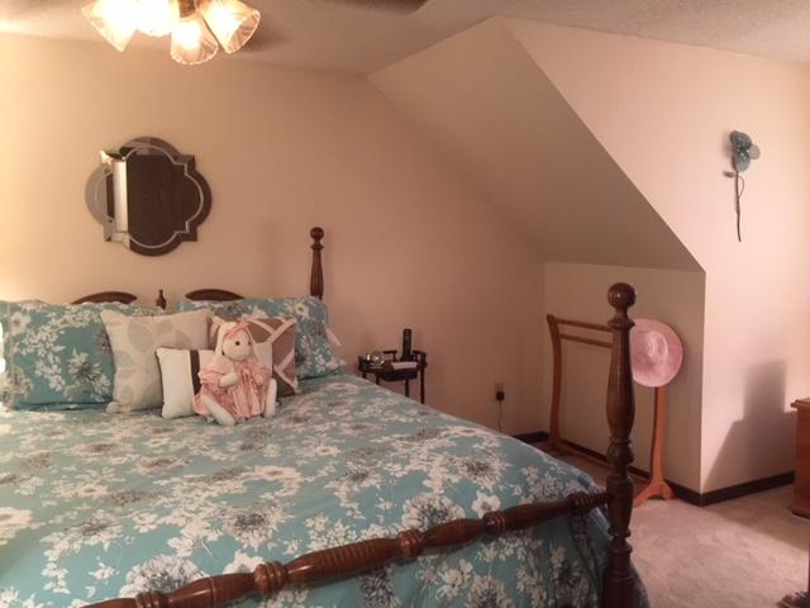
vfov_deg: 48.2
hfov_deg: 61.7
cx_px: 405
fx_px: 679
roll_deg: -0.7
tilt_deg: -4.4
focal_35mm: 29
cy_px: 304
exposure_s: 1/10
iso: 125
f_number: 2.2
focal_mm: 4.15
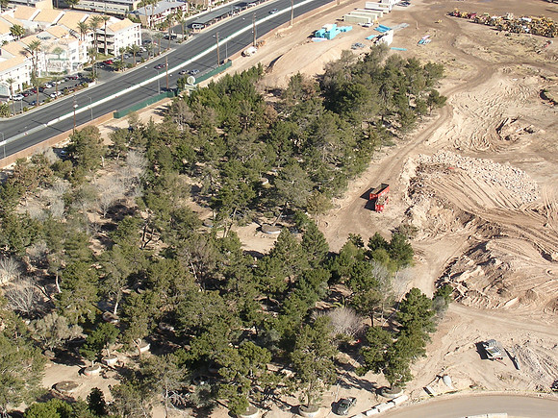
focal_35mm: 86
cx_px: 279
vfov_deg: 17.2
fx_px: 1386
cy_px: 209
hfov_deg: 22.8
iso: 100
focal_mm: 13
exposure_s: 1/447
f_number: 4.1
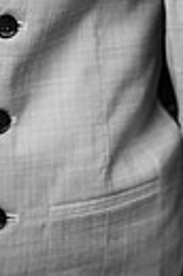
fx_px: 2261
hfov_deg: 4.6
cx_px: 46
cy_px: -195
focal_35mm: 295
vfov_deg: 6.9
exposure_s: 1/200
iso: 200
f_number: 2.5
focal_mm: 85
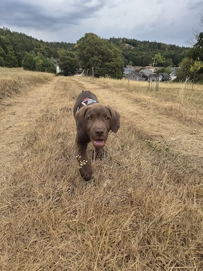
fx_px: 180
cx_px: 102
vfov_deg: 73.9
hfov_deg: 58.9
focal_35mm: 23
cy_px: 136
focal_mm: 5.4
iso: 80
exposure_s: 1/3333
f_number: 1.8
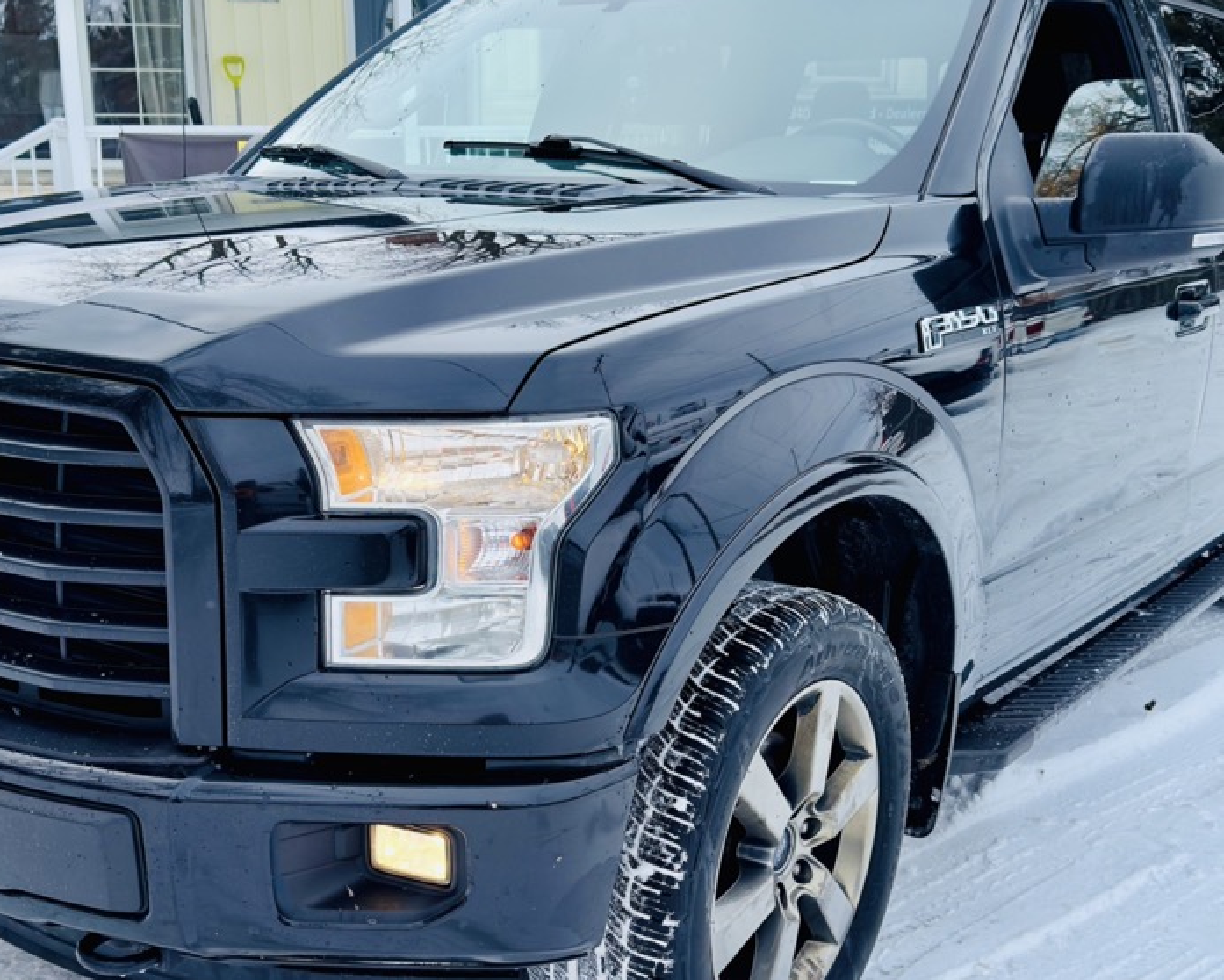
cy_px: 574
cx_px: 522
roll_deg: +1.6
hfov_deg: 42.8
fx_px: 1558
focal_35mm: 43
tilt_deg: -13.2
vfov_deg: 34.8
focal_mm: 6.76
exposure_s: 1/3058
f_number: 1.78
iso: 80
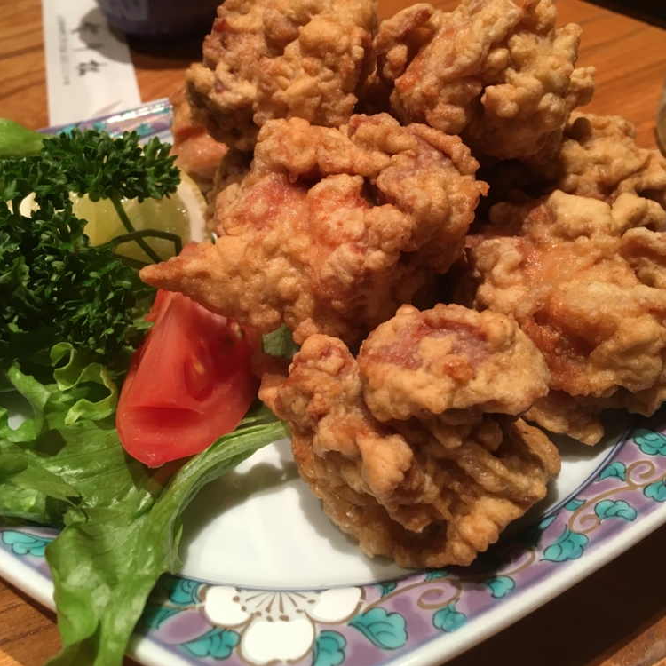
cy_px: 249
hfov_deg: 47.2
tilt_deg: -40.2
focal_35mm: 35
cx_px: 339
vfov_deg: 46.8
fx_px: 762
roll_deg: +2.5
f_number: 2.2
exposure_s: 1/30
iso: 64
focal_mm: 4.15
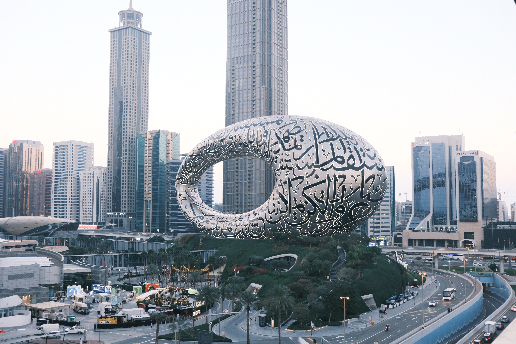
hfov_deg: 50.7
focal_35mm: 38
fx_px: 545
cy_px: 172
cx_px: 258
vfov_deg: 35.1
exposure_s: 1/100
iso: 640
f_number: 3.2
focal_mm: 25.4
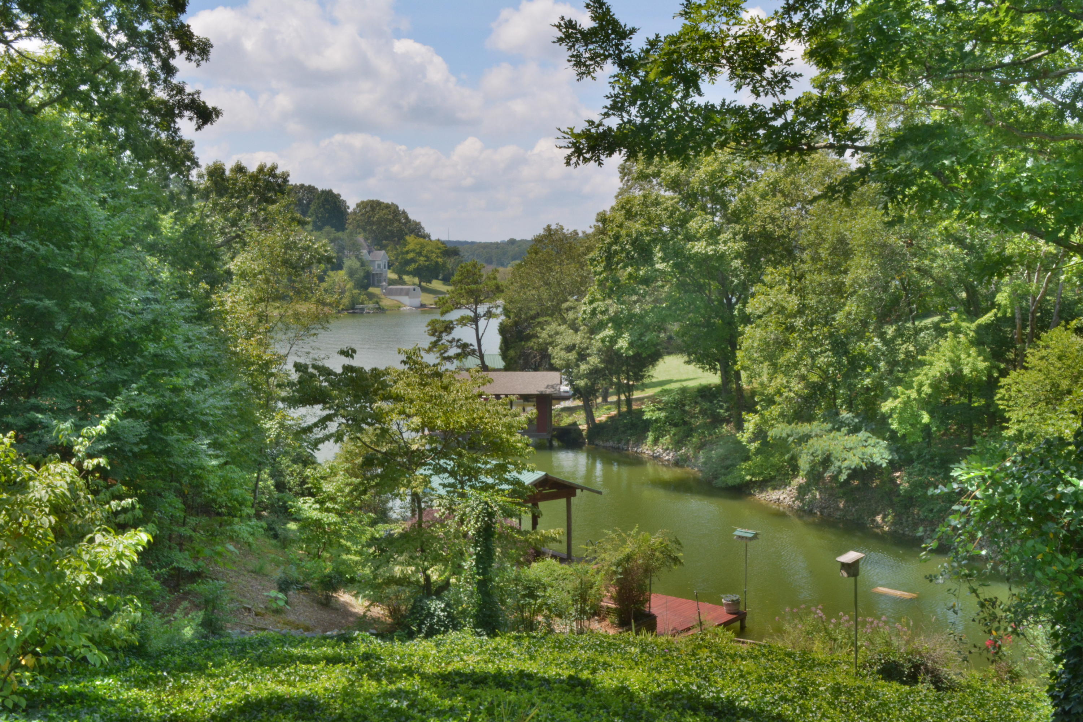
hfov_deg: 49.6
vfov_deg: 34.2
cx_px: 542
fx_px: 1173
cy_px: 361
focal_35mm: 39
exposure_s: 1/160
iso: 1000
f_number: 20
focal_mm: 26
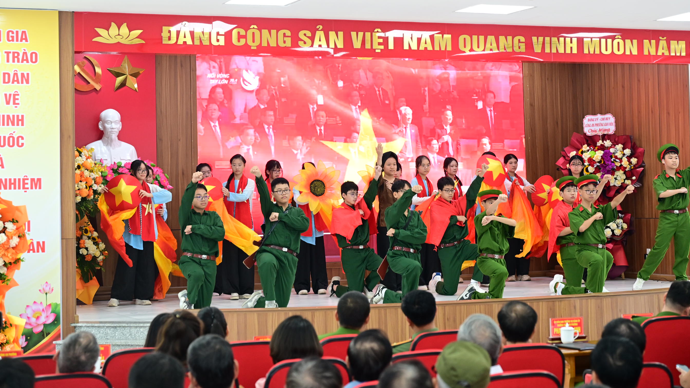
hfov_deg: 29.7
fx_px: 1299
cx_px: 368
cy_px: 138
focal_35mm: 71
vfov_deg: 17.0
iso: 1600
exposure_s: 1/160
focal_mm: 60
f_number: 4
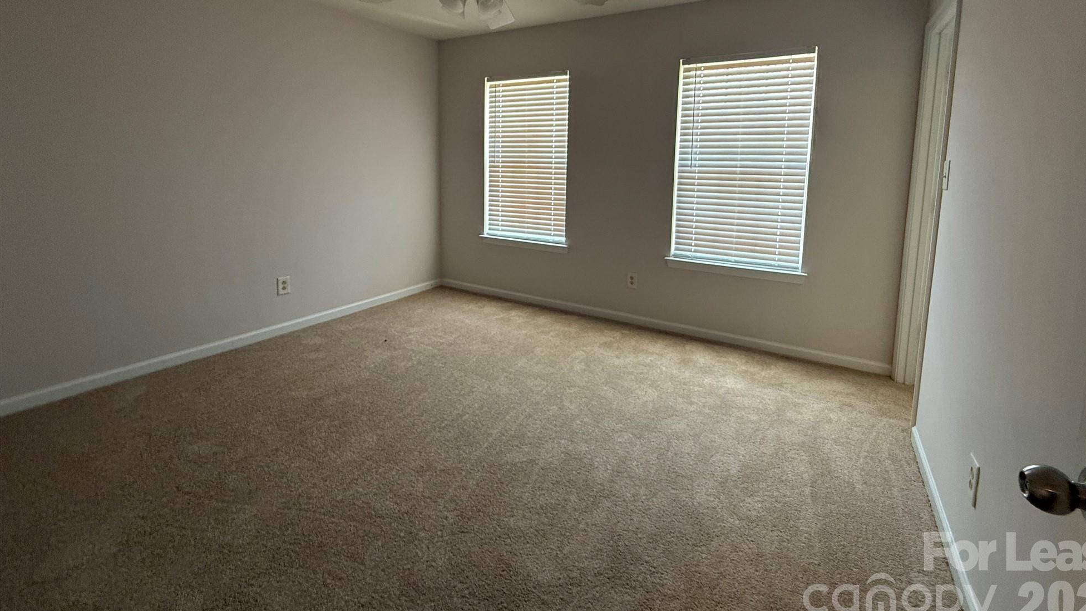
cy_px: 214
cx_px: 568
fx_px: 461
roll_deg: -1.6
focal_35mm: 16
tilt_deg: -4.1
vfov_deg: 65.6
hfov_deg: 99.3
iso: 250
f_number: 2.2
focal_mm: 2.22
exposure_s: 1/120
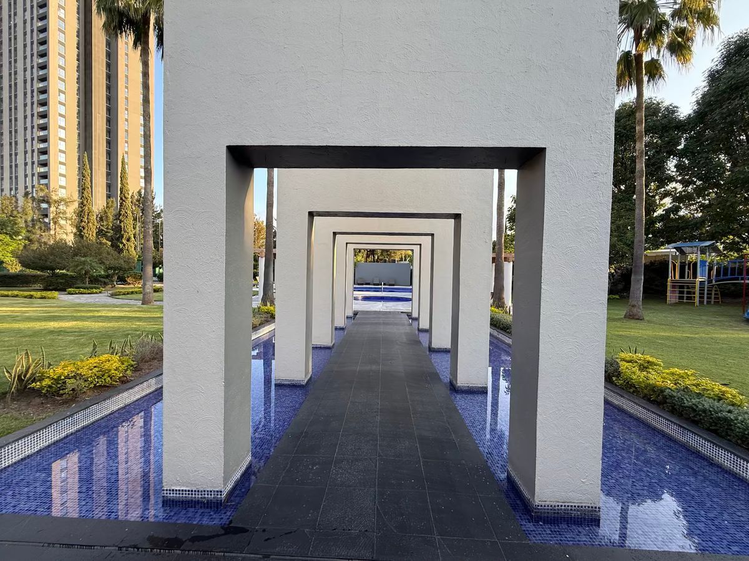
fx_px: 303
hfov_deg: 102.1
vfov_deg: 85.7
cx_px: 374
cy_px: 280
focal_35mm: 14
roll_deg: -1.3
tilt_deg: -1.5
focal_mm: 2.22
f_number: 2.2
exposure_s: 1/193
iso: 64
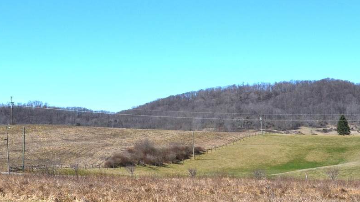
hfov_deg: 28.4
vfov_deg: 16.5
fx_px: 697
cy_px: 62
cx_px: 75
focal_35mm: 73
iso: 100
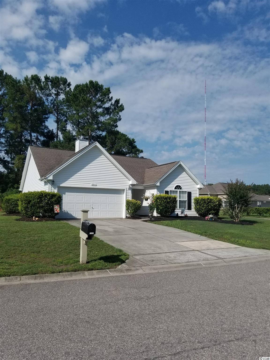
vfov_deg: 67.3
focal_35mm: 26
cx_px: 135
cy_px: 180
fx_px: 270
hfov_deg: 53.1
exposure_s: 1/4832
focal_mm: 4.3
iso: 50
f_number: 1.7
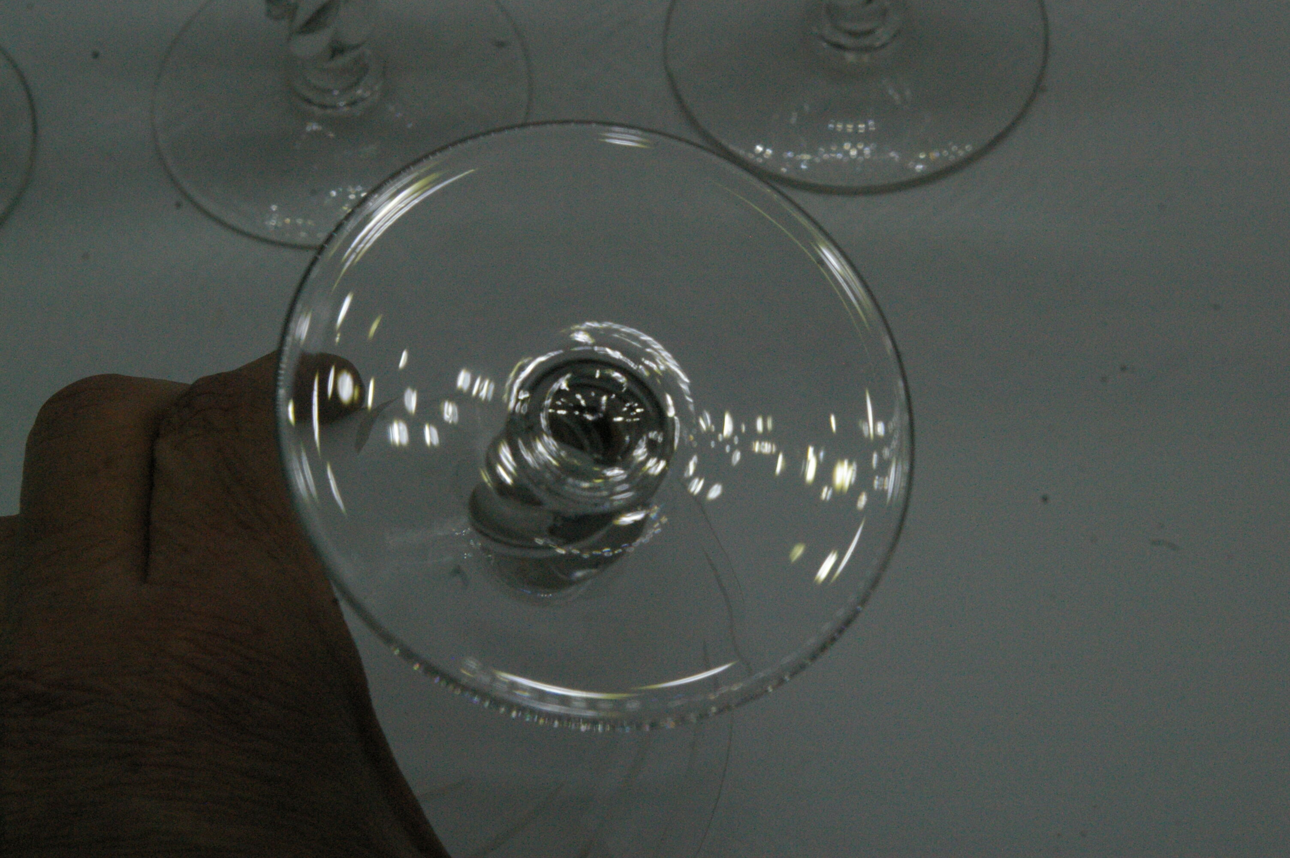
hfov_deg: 49.6
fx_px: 1396
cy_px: 429
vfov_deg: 34.1
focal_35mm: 39
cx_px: 645
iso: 1600
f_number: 9.5
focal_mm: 26
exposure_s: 1/1000
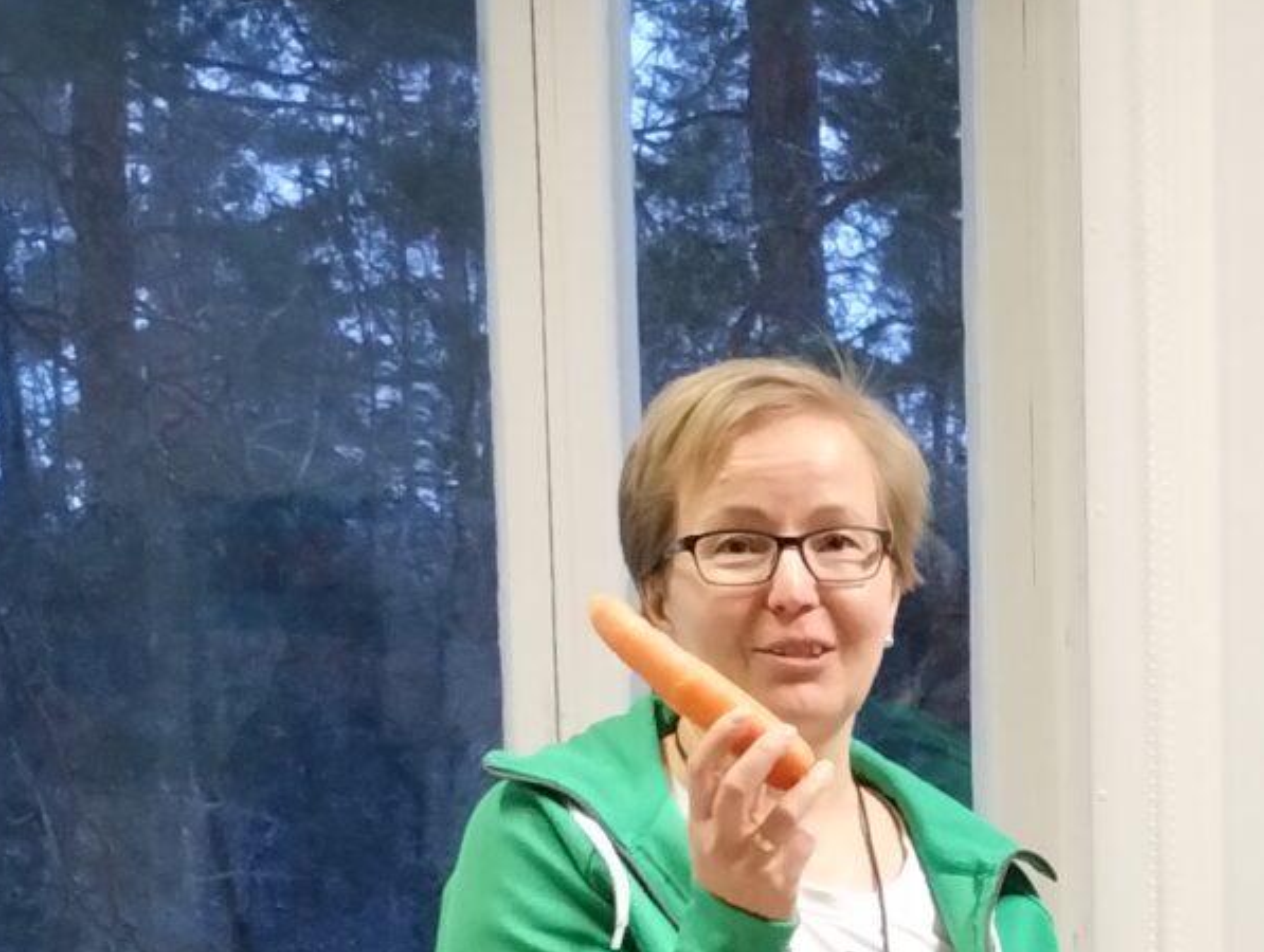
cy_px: 1373
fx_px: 4390
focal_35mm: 120
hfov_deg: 16.0
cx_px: 1328
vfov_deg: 11.9
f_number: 1.8
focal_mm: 4.27
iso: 1259
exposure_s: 1/25
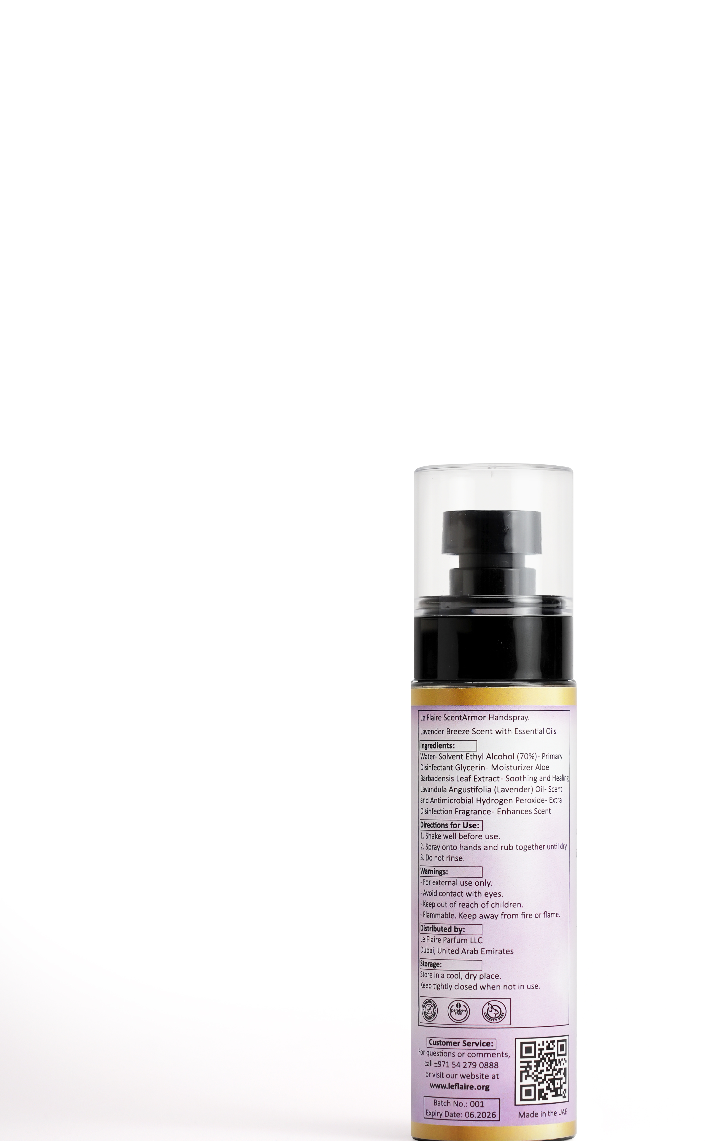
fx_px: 4414
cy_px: 666
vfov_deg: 14.7
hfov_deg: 9.2
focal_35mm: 142
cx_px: 494
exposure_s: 1/100
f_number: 5.6
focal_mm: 105
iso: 200
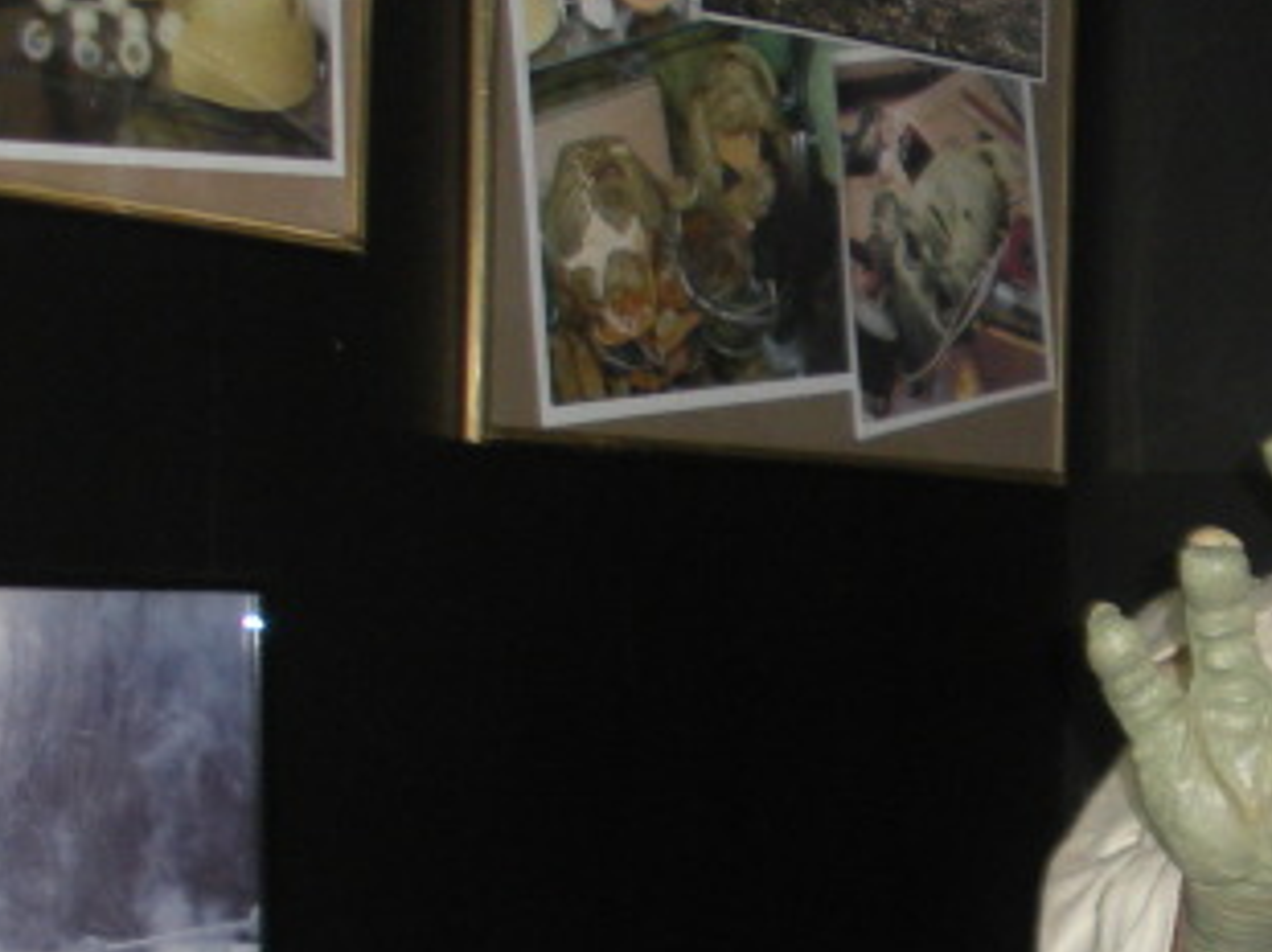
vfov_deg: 12.3
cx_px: 1879
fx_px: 4369
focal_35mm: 119
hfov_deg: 15.4
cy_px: 862
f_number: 3.5
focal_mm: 6.3
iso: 111
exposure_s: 1/30
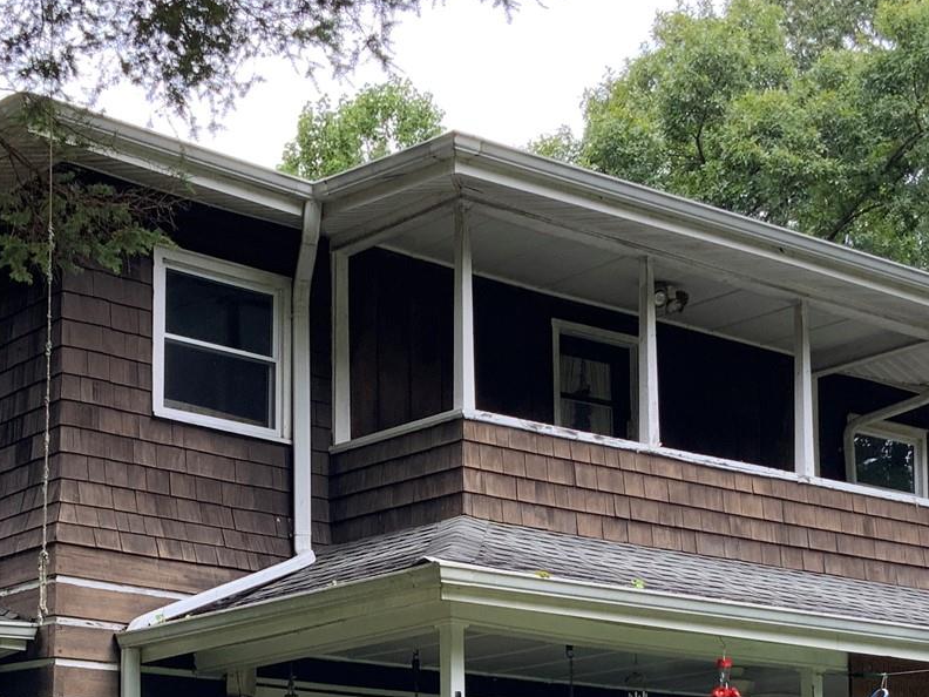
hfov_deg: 25.8
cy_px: 682
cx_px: 291
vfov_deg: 19.1
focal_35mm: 75
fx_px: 2013
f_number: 1.8
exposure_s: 1/245
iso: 20
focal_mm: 3
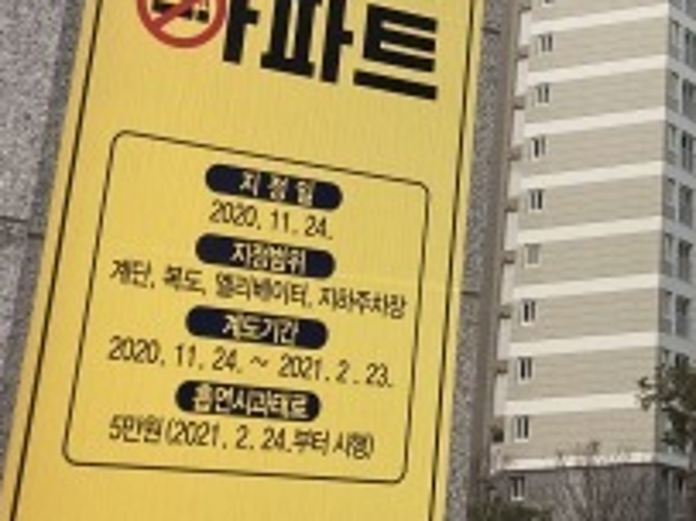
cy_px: -178
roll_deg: -0.2
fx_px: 1889
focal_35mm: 94
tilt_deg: +24.3
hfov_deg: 19.5
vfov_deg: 14.9
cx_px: 871
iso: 20
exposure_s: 1/923
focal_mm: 3.99
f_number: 1.8
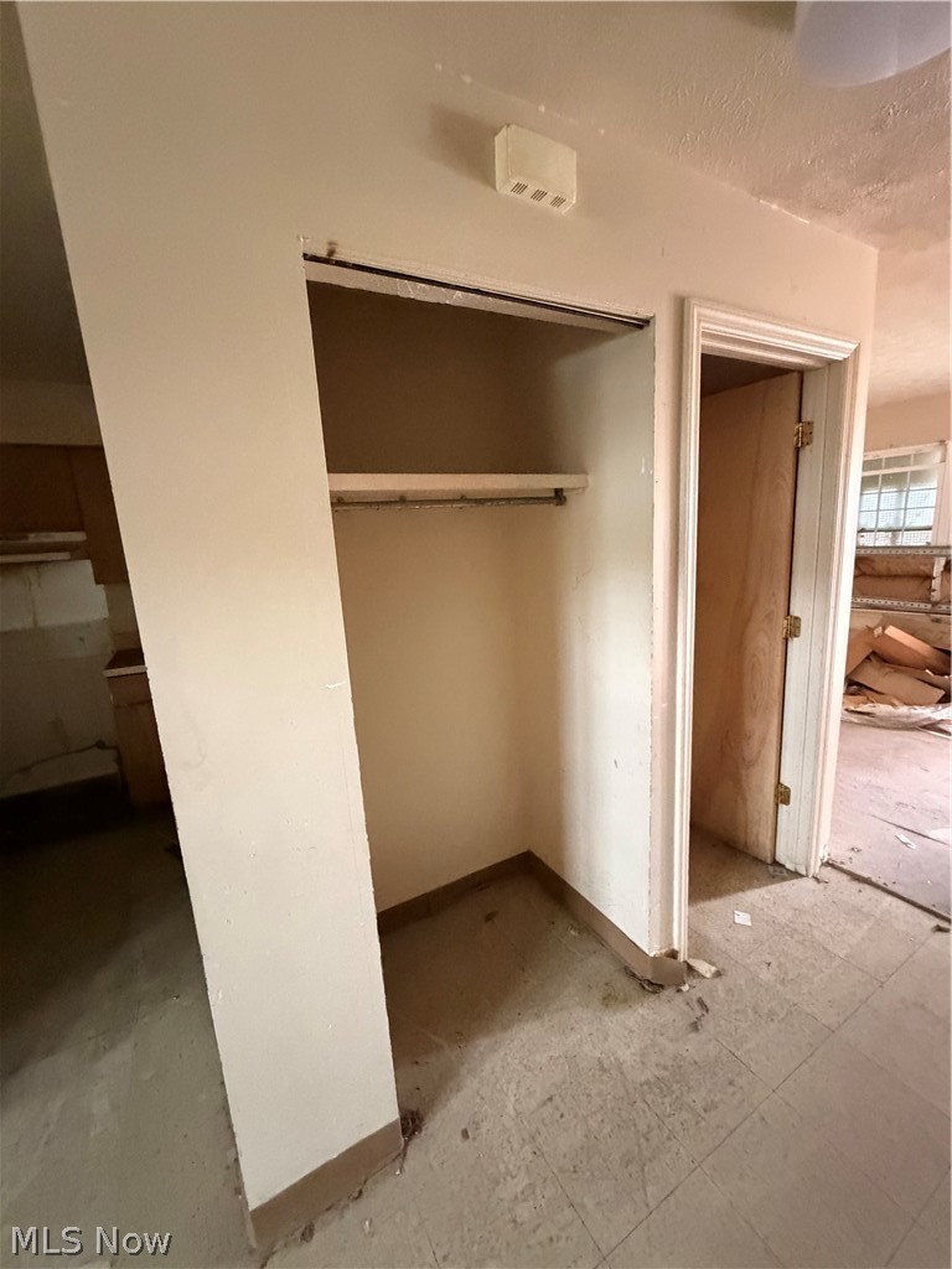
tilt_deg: -11.8
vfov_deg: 102.1
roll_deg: +3.8
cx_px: 476
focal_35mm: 14
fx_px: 513
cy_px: 634
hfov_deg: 85.7
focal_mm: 2.22
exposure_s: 1/60
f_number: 2.2
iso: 1250
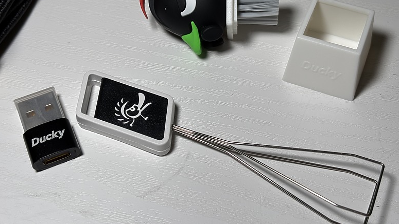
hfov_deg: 36.6
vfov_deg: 21.0
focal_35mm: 57
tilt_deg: -53.5
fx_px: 603
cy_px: 77
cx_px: 200
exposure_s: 1/165
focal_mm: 5.96
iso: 32
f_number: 1.6
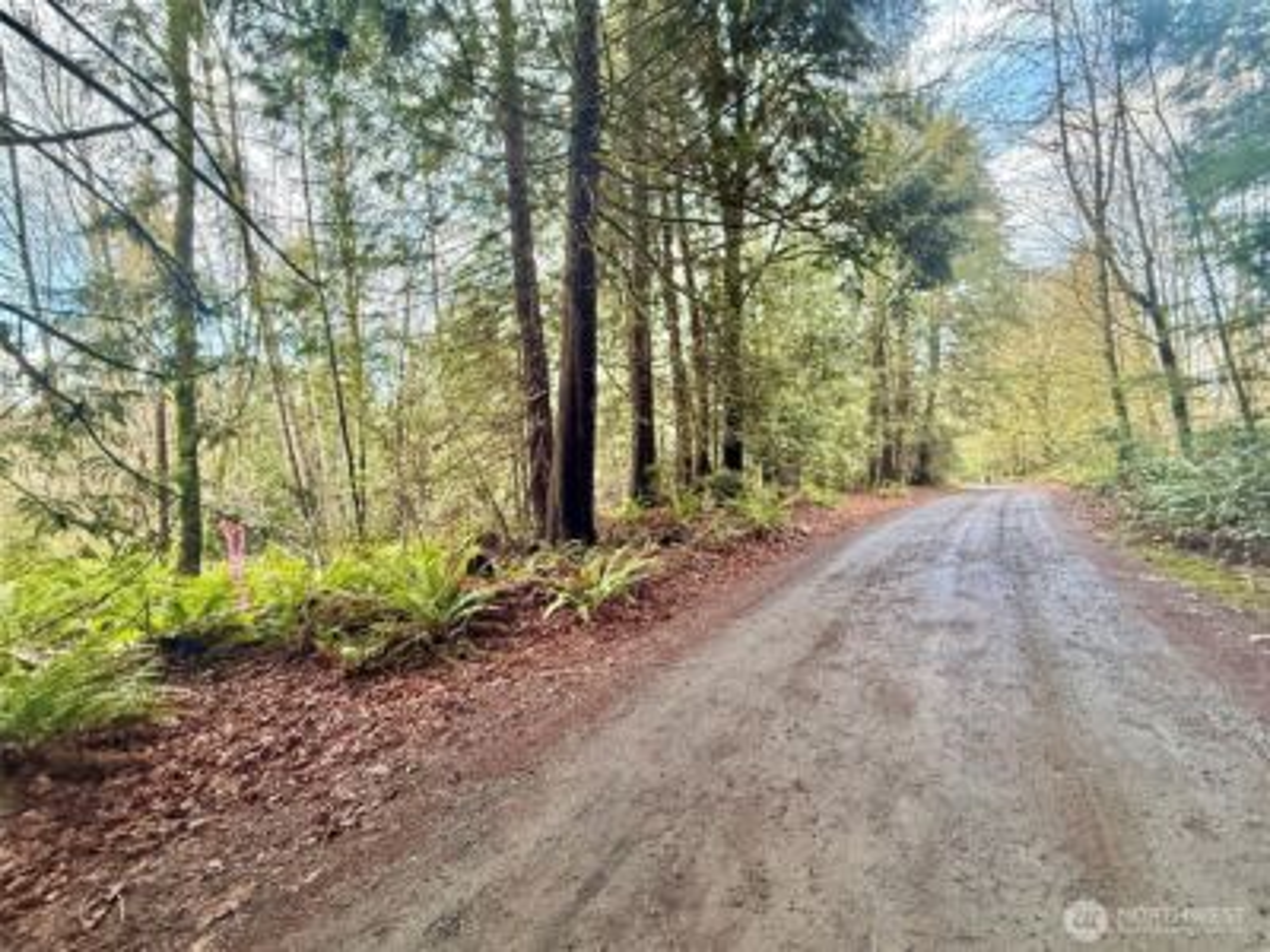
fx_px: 514
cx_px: 635
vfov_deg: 85.7
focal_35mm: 14
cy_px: 476
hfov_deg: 102.1
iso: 320
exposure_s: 1/74
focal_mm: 2.22
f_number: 2.2
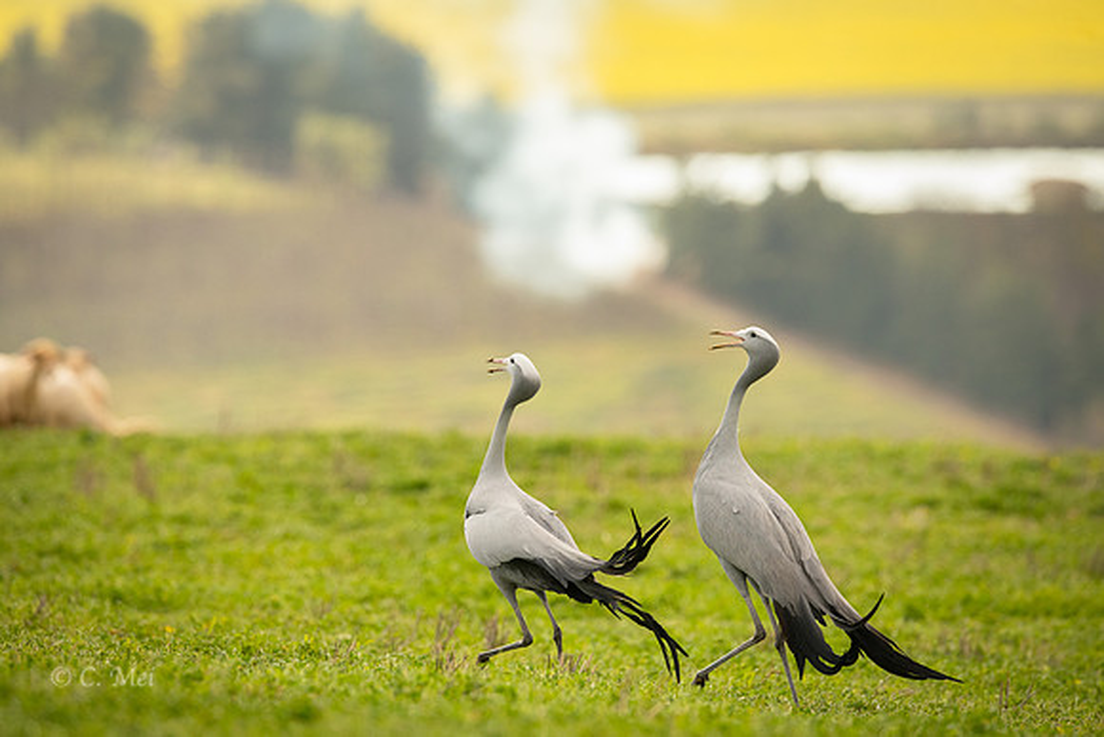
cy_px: 368
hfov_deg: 3.4
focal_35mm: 600
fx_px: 18403
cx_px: 552
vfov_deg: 2.3
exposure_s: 1/1250
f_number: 6.3
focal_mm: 600
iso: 800
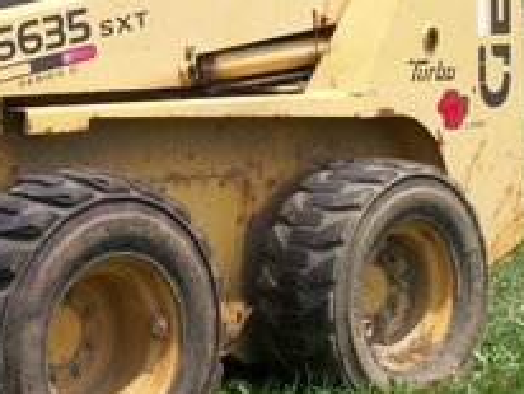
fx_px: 1758
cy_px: 191
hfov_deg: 16.4
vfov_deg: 12.8
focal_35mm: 116
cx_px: -53
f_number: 6.3
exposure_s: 1/250
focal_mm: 7.8
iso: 80
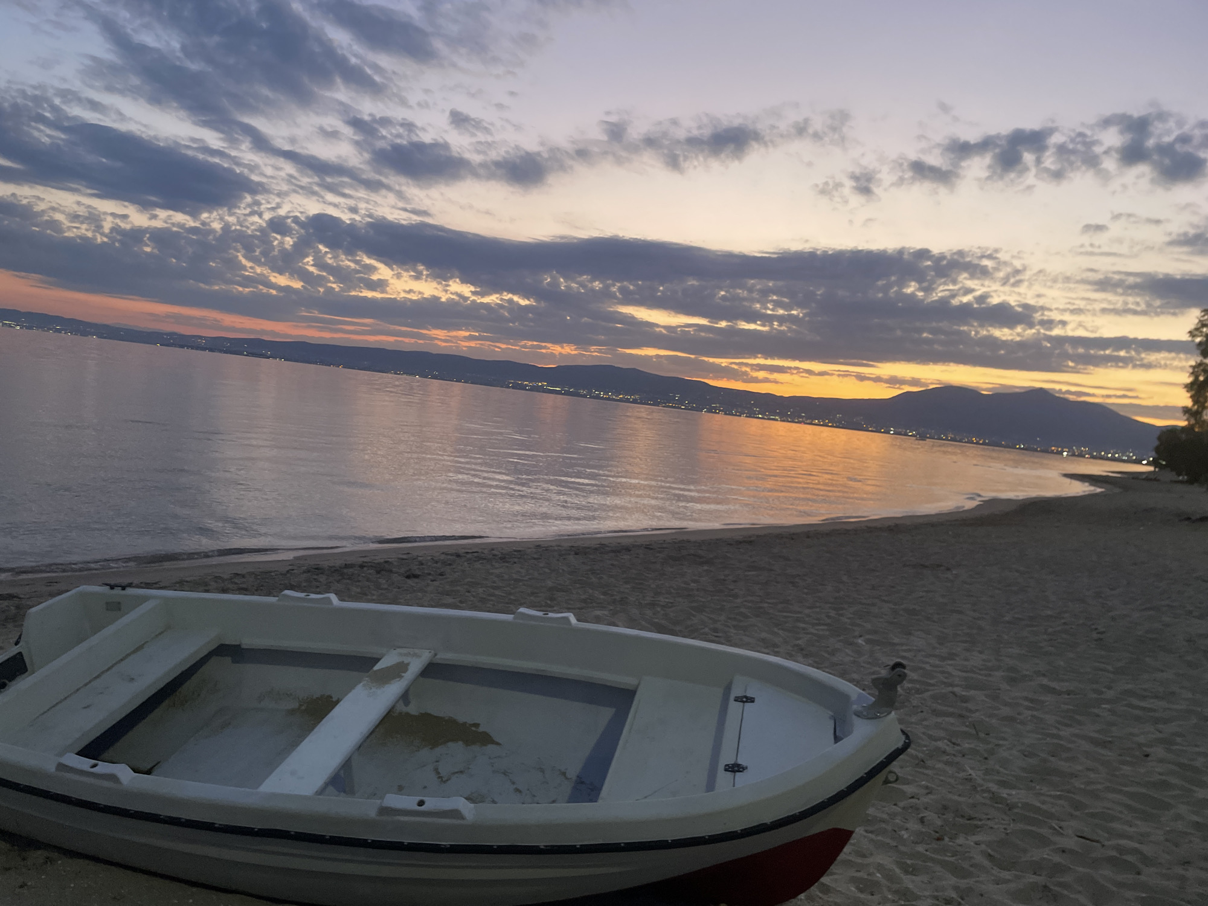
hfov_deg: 67.3
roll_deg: -8.8
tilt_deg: -4.3
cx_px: 604
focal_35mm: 26
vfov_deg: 53.1
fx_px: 907
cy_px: 453
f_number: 1.6
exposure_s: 1/50
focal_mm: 4.2
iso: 200
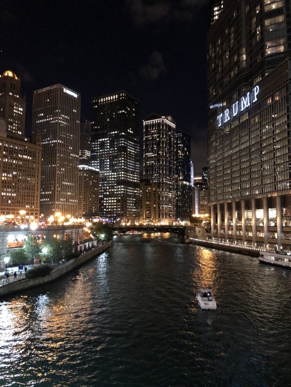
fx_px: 314
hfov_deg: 49.7
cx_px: 146
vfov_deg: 63.4
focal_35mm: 28
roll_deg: -0.8
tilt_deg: +4.6
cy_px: 194
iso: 125
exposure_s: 1/4
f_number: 1.8
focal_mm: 3.99
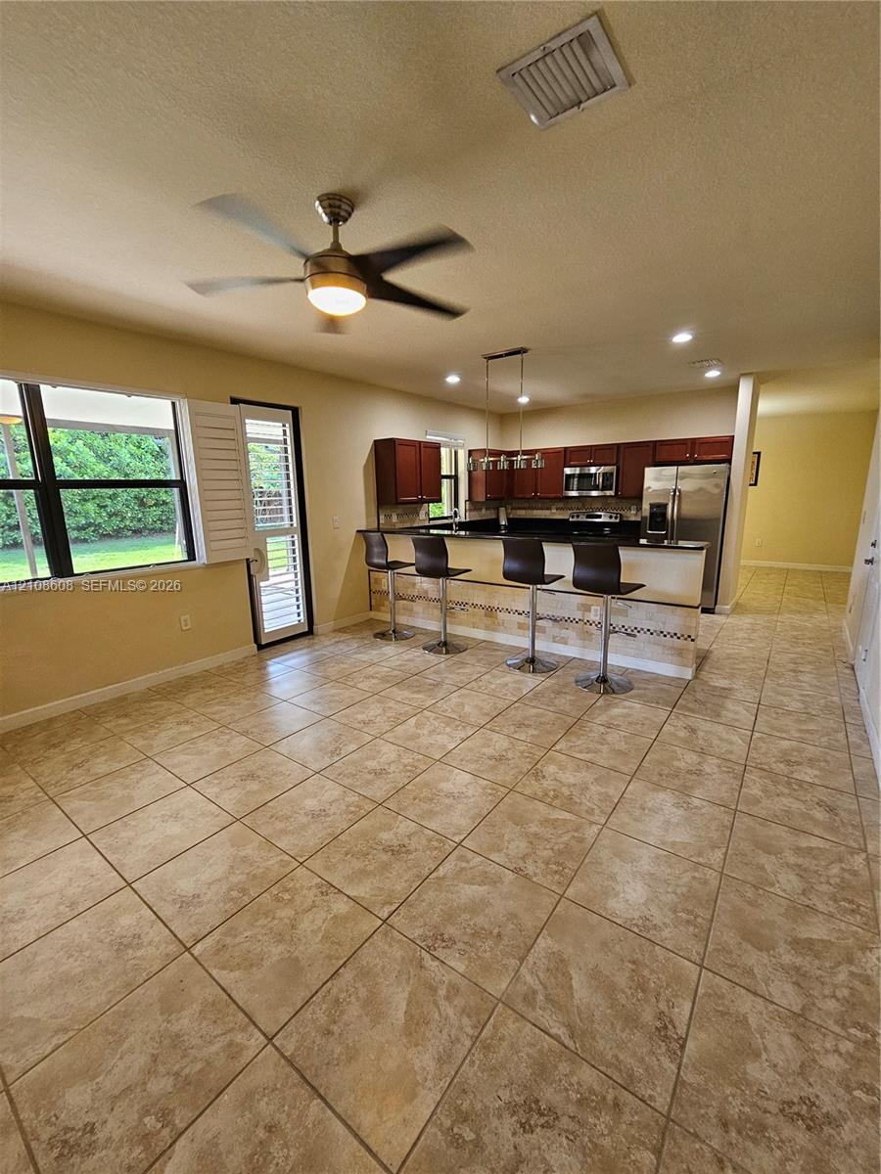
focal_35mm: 13
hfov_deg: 89.9
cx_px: 440
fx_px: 441
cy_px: 587
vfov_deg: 106.2
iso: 250
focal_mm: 2.2
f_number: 2.2
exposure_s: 1/60
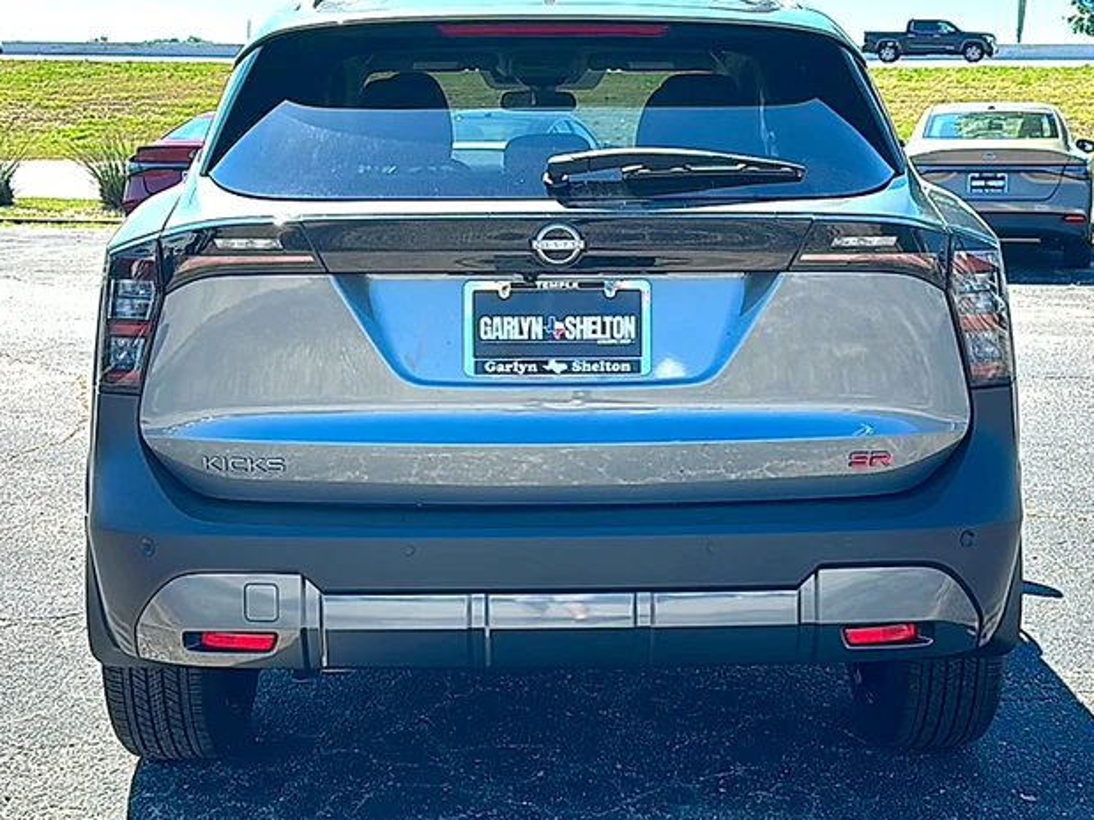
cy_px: 363
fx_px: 1359
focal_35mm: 43
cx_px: 566
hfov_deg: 43.9
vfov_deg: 33.6
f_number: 1.78
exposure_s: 1/1919
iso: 80
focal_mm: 6.86
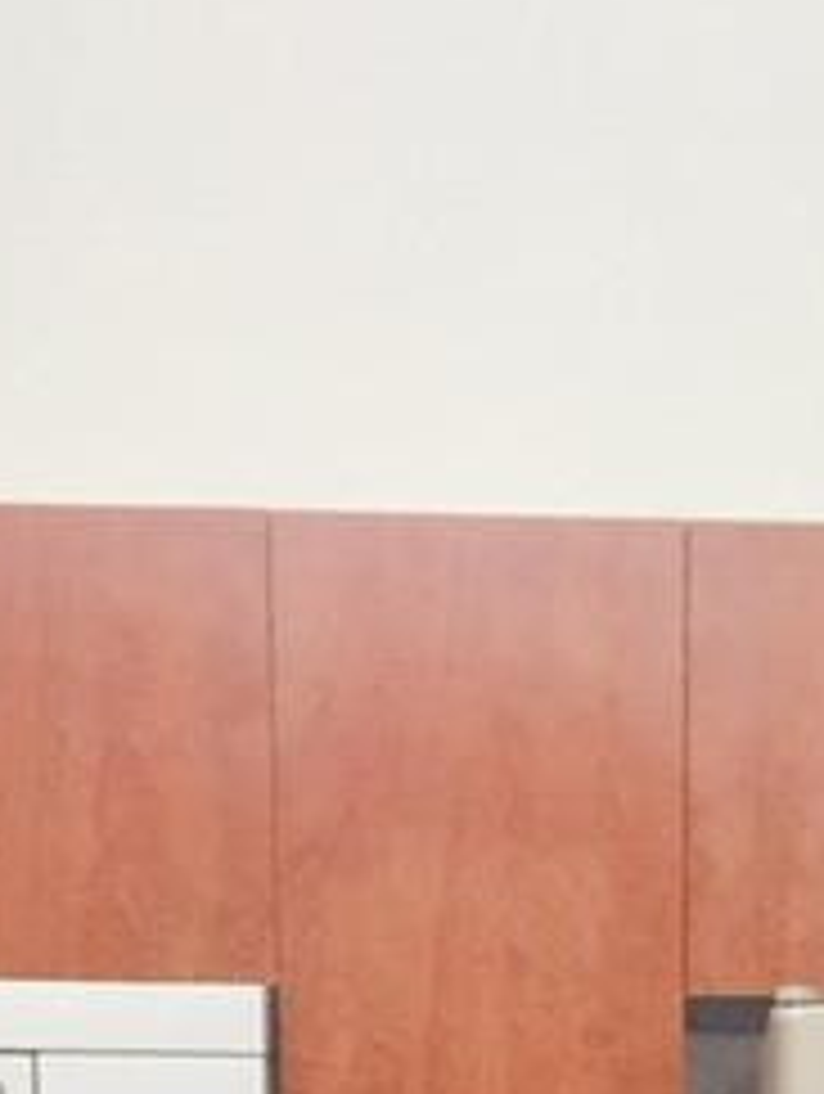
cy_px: 2521
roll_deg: -0.2
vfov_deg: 11.6
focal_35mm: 143
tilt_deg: -12.5
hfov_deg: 10.3
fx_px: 4527
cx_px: 743
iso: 100
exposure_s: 1/30
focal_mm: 4.15
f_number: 2.2
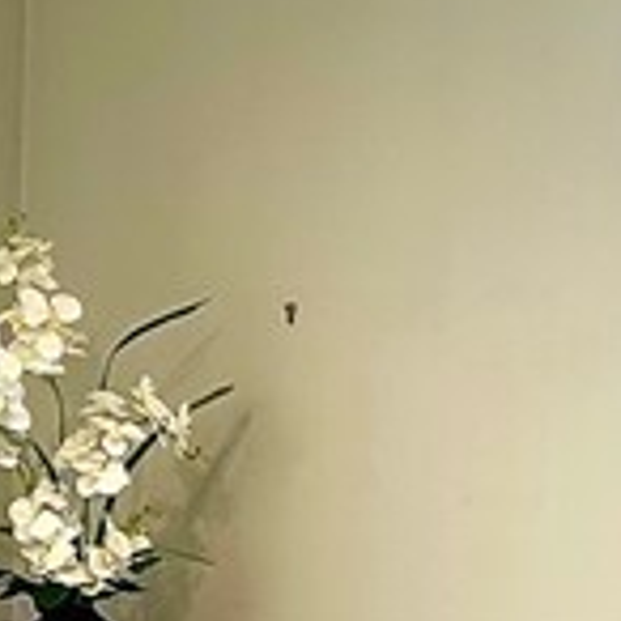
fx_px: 3024
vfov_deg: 10.9
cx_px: 30
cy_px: 1123
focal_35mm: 149
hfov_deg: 11.6
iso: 160
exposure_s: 1/120
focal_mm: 6.86
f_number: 1.78
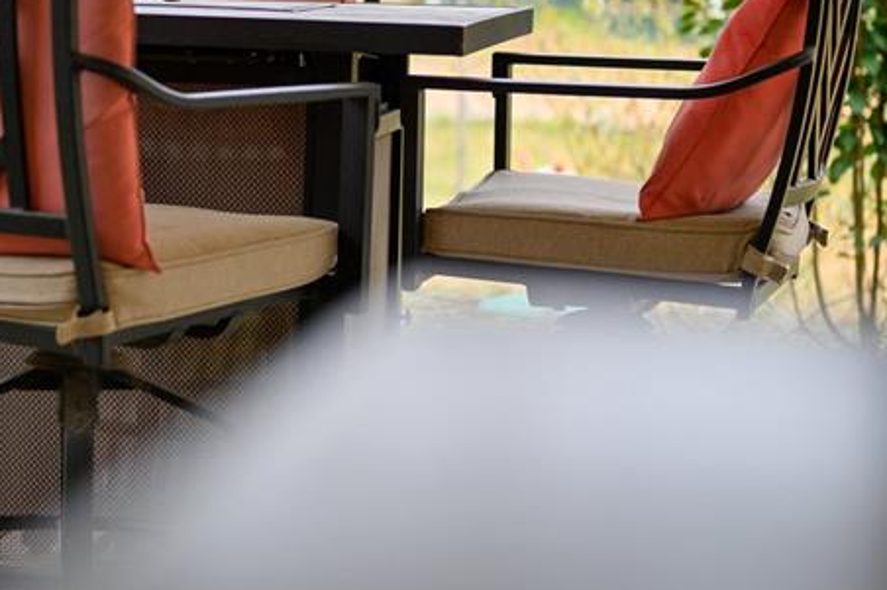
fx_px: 2783
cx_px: 148
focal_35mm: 113
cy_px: 27
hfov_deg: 17.9
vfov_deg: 12.0
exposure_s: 1/800
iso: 500
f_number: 1.8
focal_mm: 50
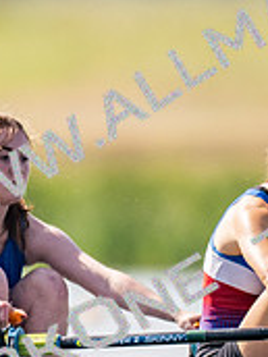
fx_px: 30153
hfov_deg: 0.5
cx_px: 156
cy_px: 247
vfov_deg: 0.7
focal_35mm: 2921
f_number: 4
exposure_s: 1/2500
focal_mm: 600
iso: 160
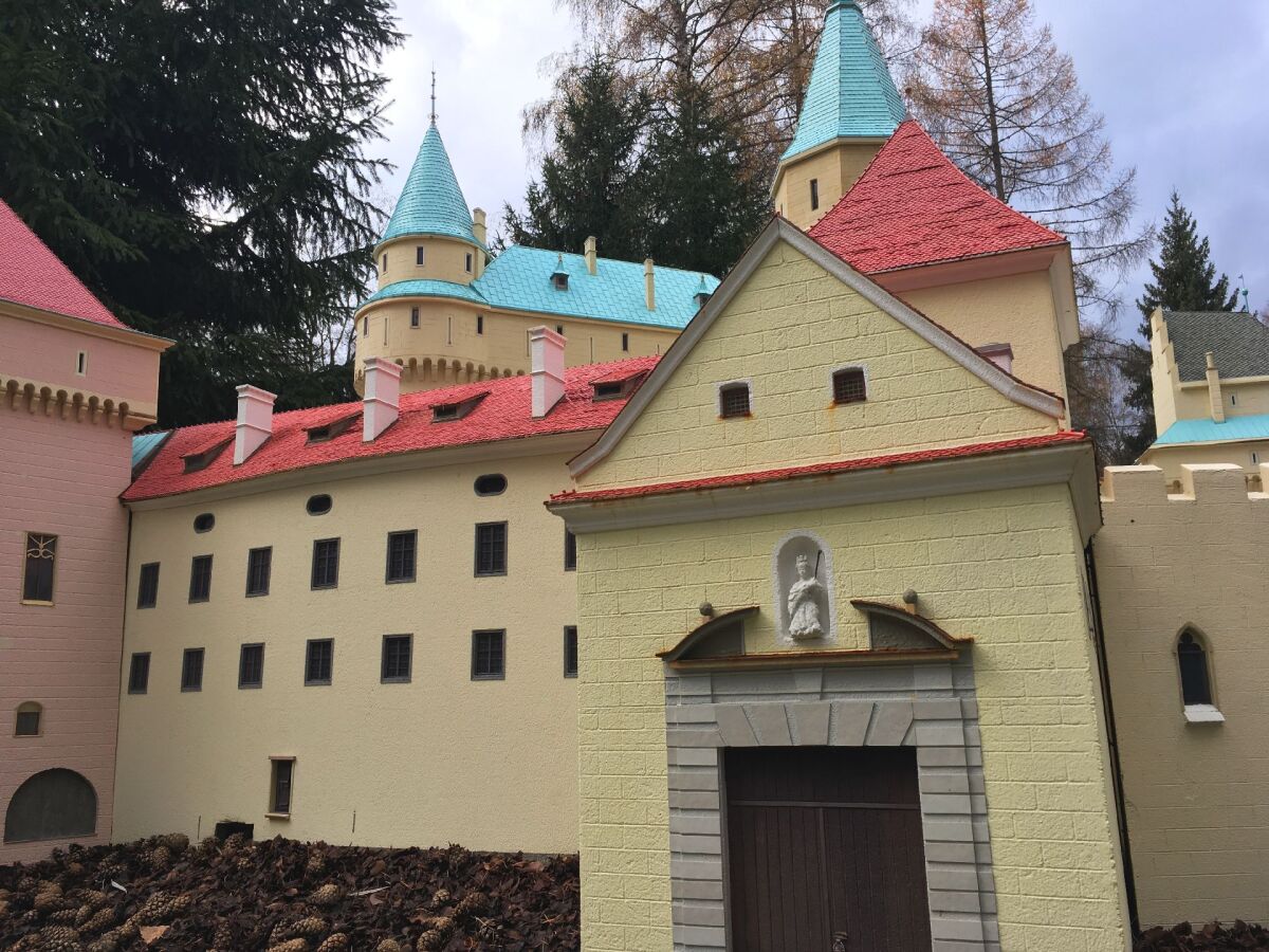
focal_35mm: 29
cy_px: 476
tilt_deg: +13.4
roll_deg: -0.5
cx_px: 634
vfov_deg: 48.2
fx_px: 1063
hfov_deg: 61.7
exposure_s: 1/297
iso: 25
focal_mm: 4.15
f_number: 2.2
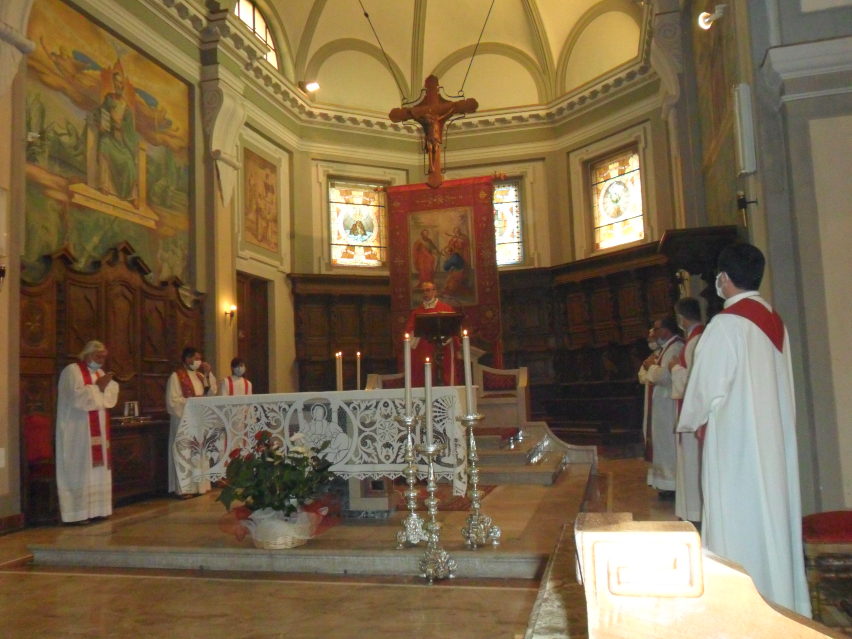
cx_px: 426
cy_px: 320
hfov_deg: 56.8
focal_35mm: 32
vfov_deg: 44.2
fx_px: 788
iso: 400
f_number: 3.7
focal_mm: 5.7
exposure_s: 1/45
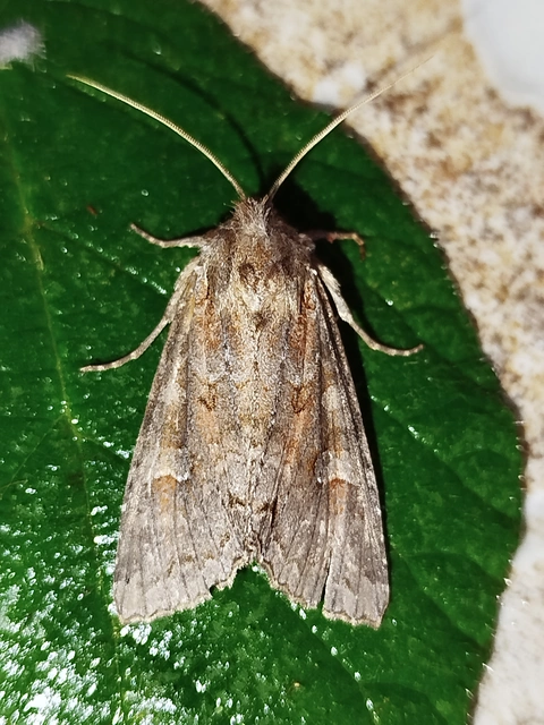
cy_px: 362
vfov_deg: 33.8
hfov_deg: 25.7
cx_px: 272
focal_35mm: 57
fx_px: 1194
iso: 200
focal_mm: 5.31
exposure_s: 1/50
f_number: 1.7
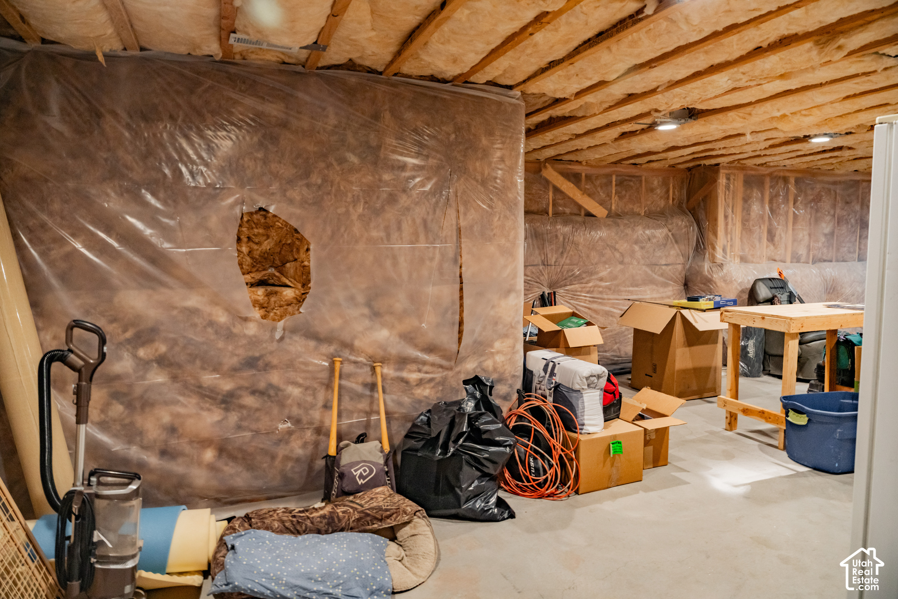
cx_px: 449
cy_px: 300
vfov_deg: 53.1
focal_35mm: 24
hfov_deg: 73.7
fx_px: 599
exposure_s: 1/50
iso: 1600
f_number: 4.5
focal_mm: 24
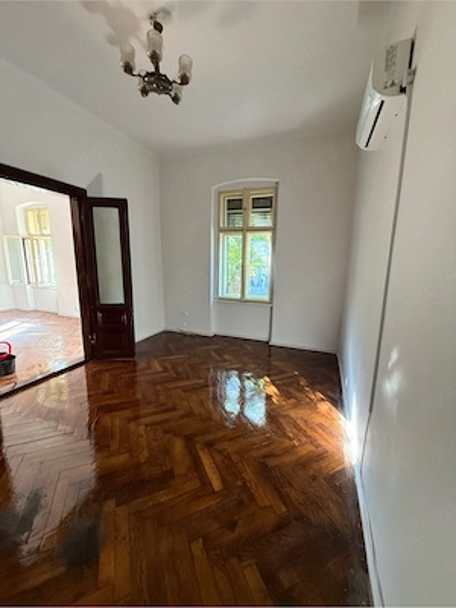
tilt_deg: -9.1
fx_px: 246
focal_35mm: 14
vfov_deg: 102.1
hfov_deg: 85.7
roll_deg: -0.7
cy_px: 304
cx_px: 228
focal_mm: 2.22
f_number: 2.2
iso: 320
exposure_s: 1/64
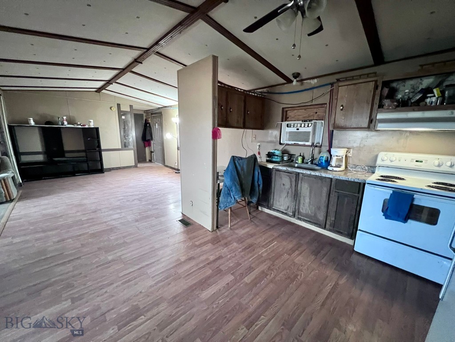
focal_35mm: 13
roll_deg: +0.5
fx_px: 171
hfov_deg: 106.2
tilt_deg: -8.1
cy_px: 171
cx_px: 228
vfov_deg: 89.9
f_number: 1.8
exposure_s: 1/40
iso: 640
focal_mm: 1.57
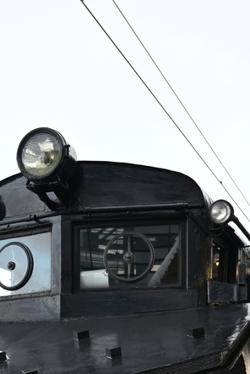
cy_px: 433
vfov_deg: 23.2
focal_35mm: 81
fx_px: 844
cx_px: 68
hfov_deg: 16.8
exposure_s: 1/200
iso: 400
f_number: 4
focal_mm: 30
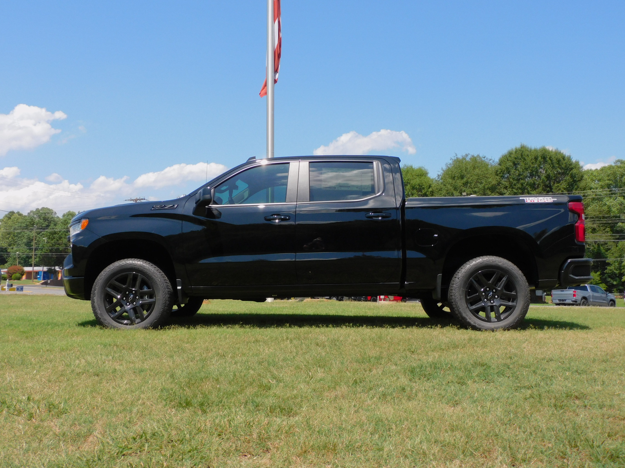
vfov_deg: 42.9
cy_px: 234
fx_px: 596
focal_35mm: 33
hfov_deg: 55.4
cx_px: 312
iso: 125
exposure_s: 1/1250
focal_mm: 5.9
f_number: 3.6
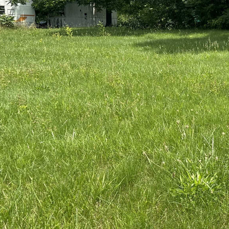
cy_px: 71
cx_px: 282
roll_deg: +0.2
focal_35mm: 55
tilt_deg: -5.6
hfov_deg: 27.1
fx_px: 412
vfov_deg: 30.8
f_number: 1.78
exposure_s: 1/2110
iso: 80
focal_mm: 6.86
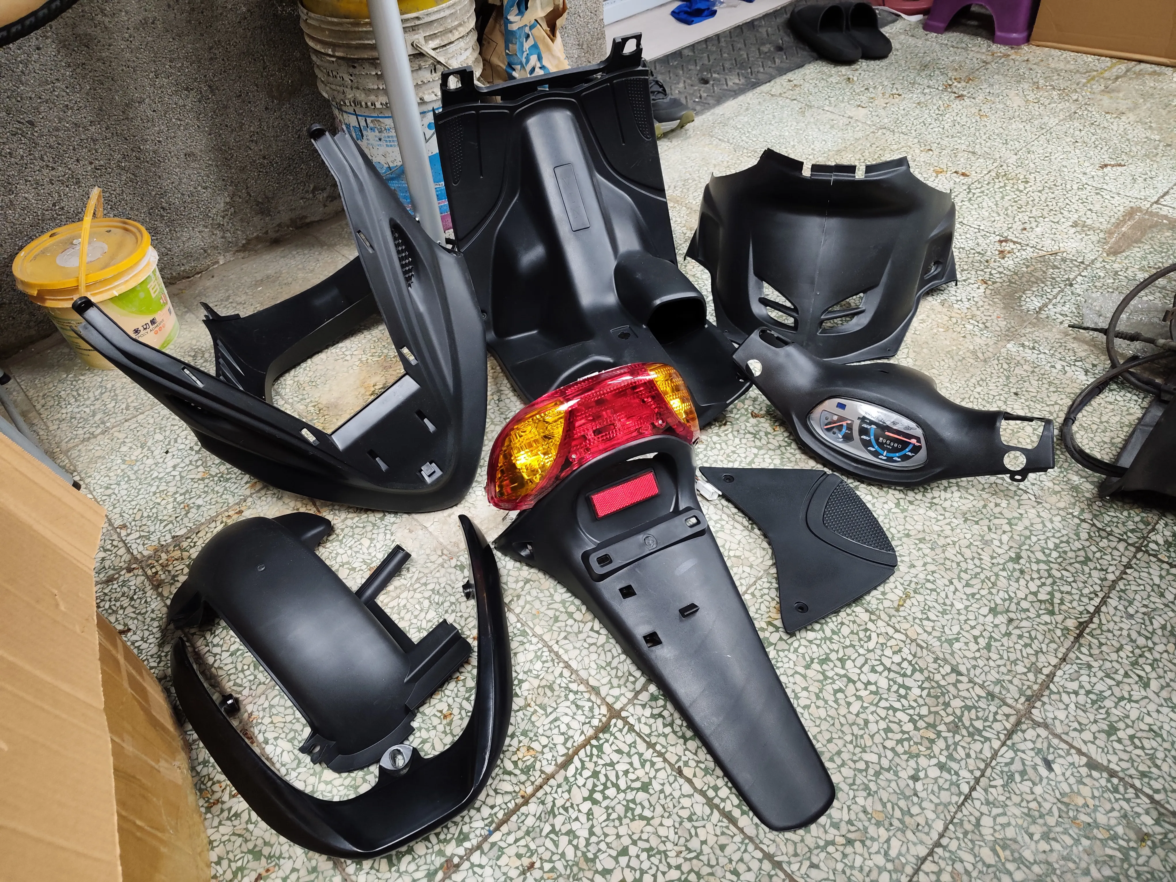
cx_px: 588
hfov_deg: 73.9
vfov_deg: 58.9
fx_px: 781
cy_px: 441
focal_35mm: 23
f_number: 1.7
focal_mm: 6.07
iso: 640
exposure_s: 1/120
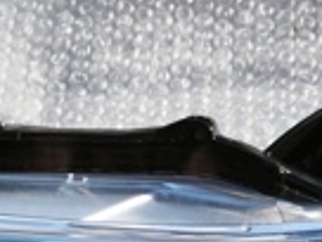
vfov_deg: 8.3
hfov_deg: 11.9
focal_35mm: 165
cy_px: 560
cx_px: 19
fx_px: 1535
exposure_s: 1/2204
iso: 80
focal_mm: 5.35
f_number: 1.7
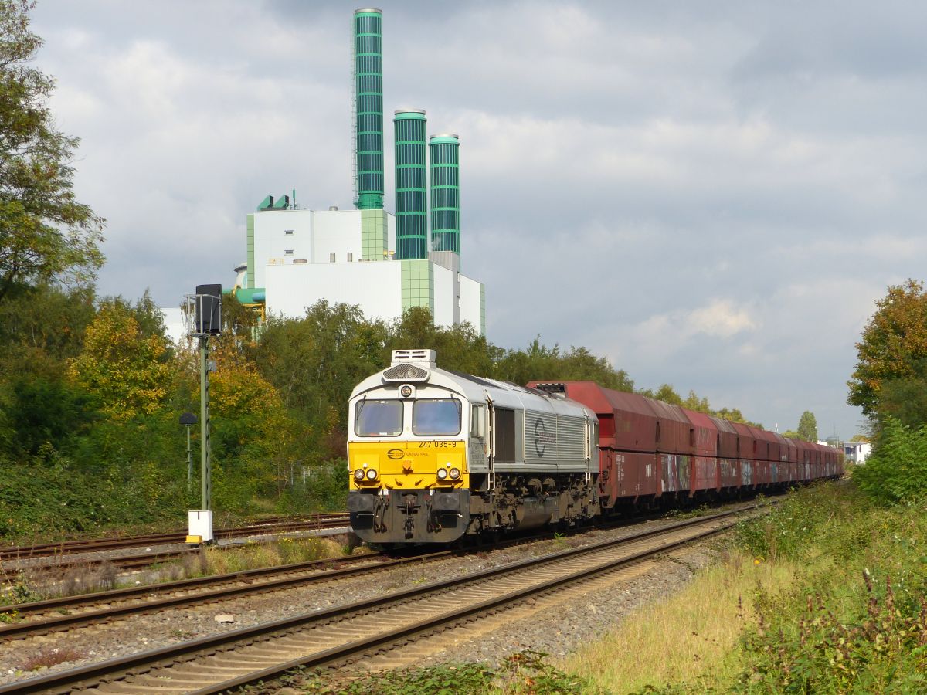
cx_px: 464
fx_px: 2303
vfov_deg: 17.2
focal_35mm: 86
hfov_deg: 22.8
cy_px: 348
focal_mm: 15.5
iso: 100
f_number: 4
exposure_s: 1/640
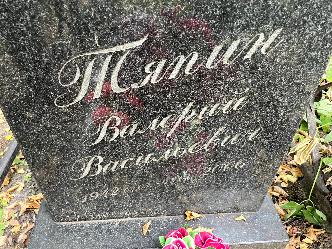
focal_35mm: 26
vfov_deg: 53.1
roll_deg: -2.6
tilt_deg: -39.5
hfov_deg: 67.3
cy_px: 124
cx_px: 166
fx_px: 249
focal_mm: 4.2
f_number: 1.6
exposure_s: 1/49
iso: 500
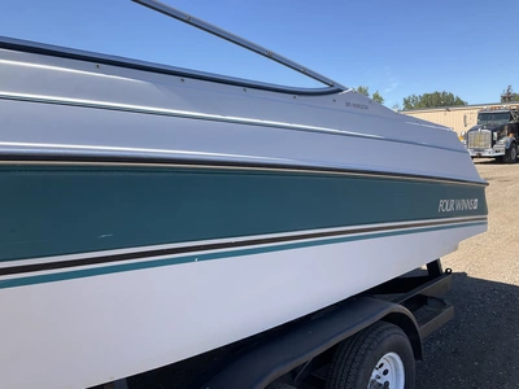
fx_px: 435
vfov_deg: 48.2
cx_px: 260
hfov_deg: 61.7
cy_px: 194
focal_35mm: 29
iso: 25
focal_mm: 3
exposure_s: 1/1076
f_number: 1.8
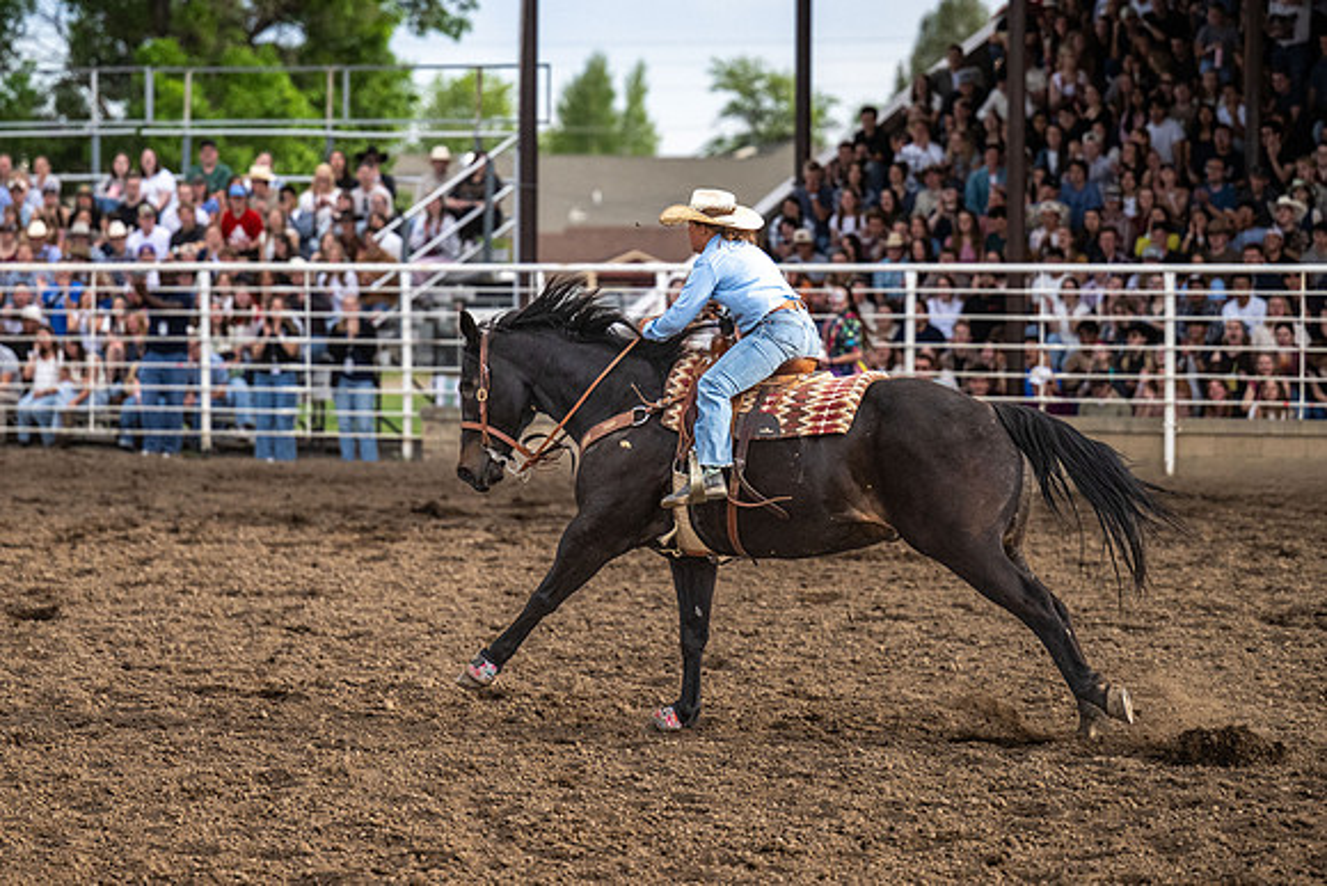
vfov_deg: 9.0
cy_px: 343
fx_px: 5636
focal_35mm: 153
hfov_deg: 13.4
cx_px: 605
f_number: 2.8
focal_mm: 110
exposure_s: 1/8000
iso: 1250
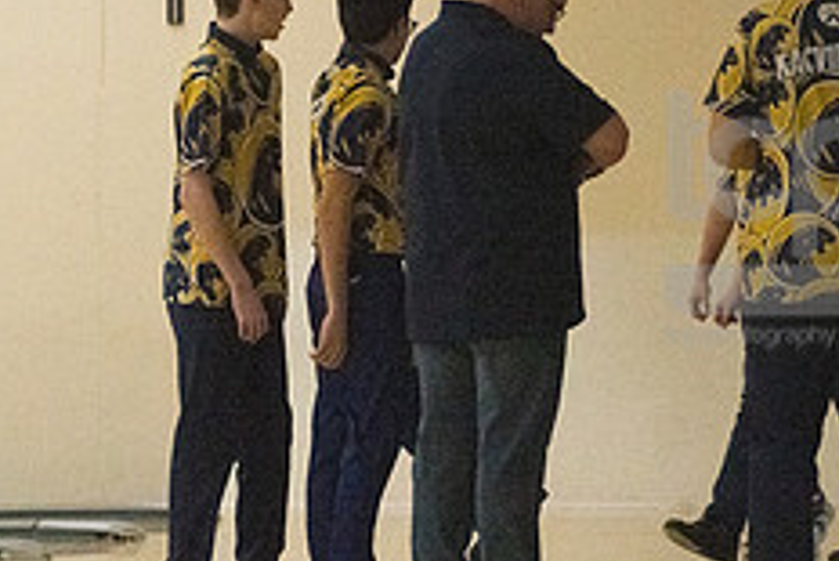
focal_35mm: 175
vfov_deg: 7.9
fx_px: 4081
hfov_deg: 11.7
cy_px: 219
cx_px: 778
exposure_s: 1/1250
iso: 10000
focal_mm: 70
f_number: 4.5
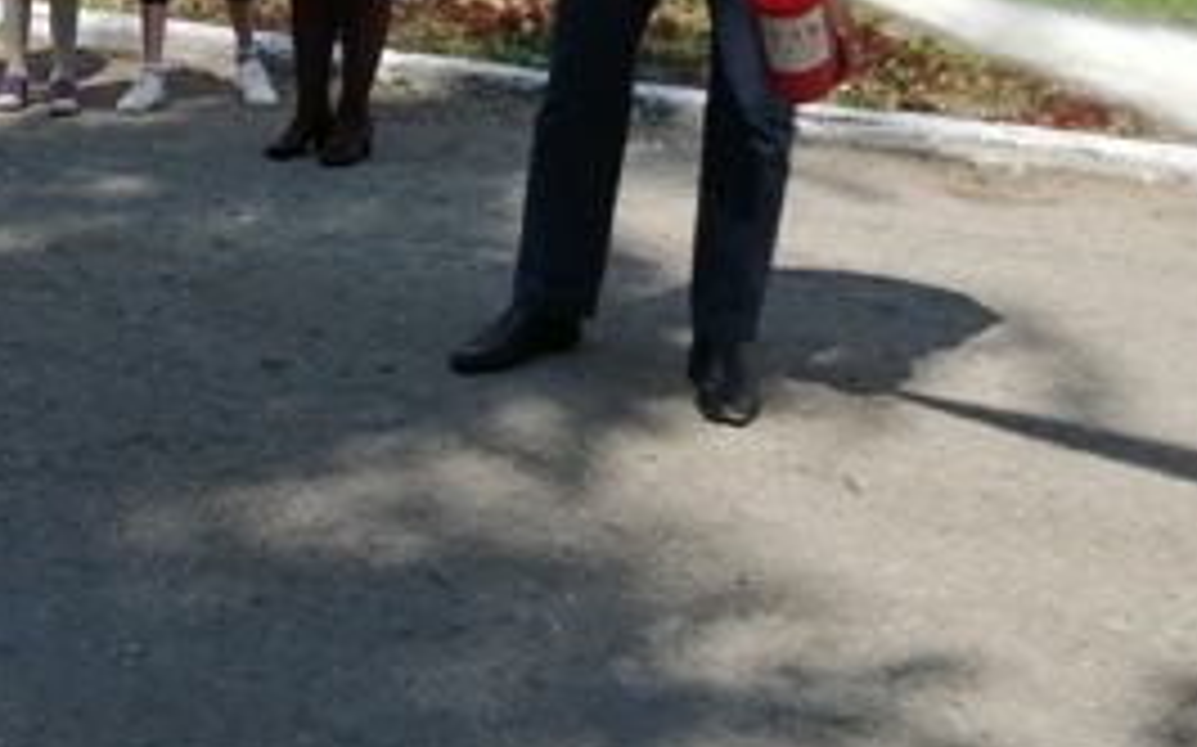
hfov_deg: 23.5
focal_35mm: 86
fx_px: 2804
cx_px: 117
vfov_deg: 15.0
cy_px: 36
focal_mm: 3.88
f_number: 1.8
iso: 50
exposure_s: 1/1168
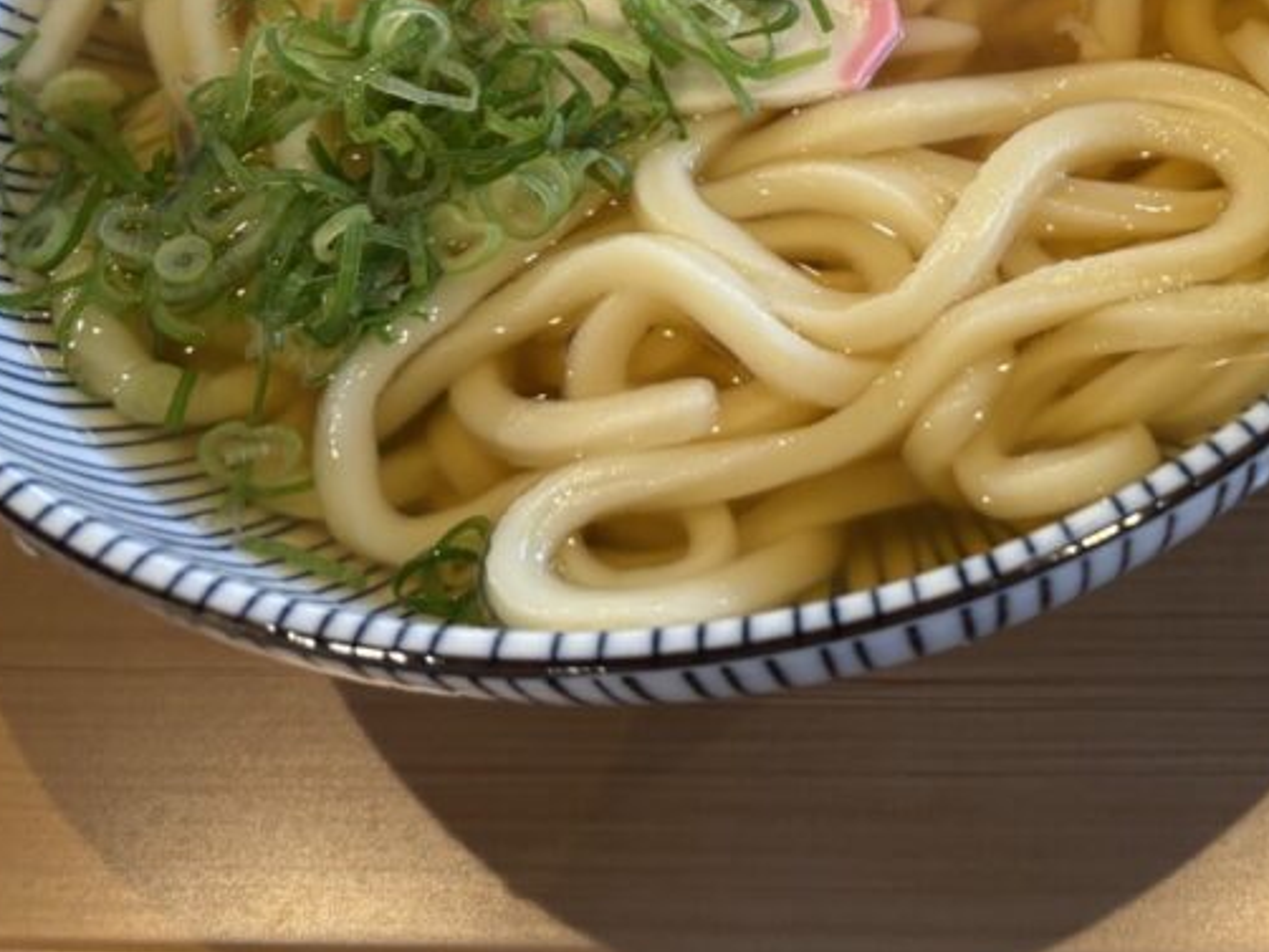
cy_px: 91
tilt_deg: -54.7
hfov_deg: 34.2
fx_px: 1944
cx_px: 1135
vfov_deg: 26.6
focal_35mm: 53
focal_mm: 5.96
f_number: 1.6
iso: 200
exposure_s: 1/60
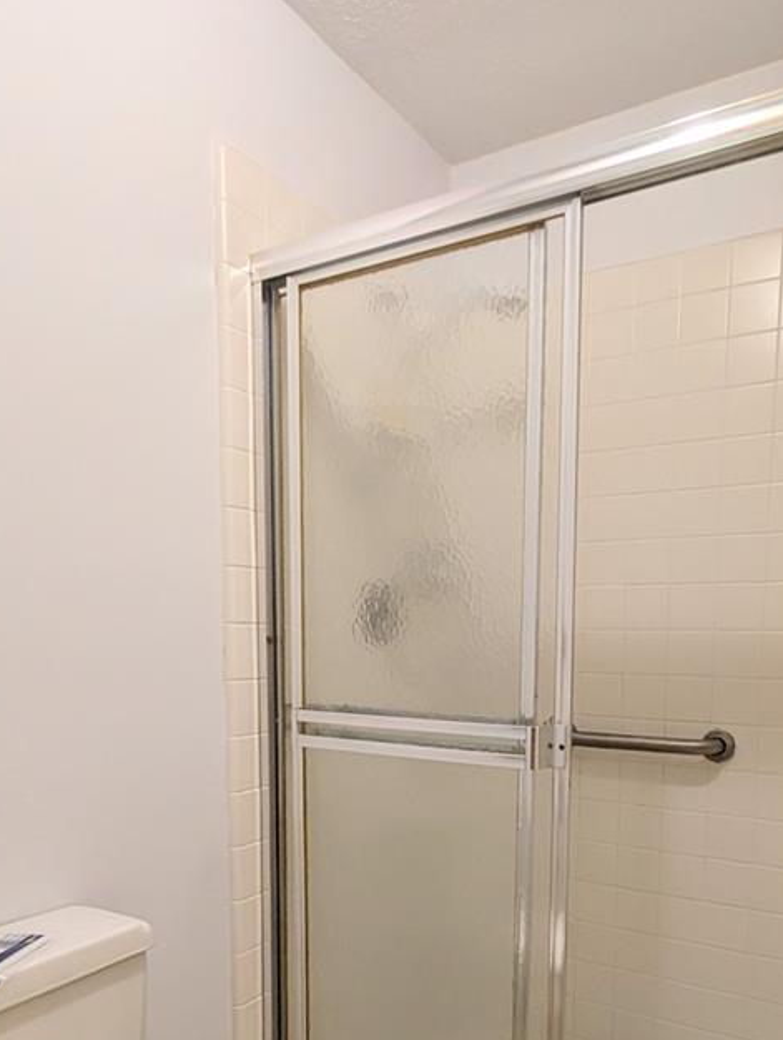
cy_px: 724
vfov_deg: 70.8
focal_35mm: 23
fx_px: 692
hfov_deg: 58.6
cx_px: 465
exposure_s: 1/120
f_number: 1.7
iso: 613
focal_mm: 2.02
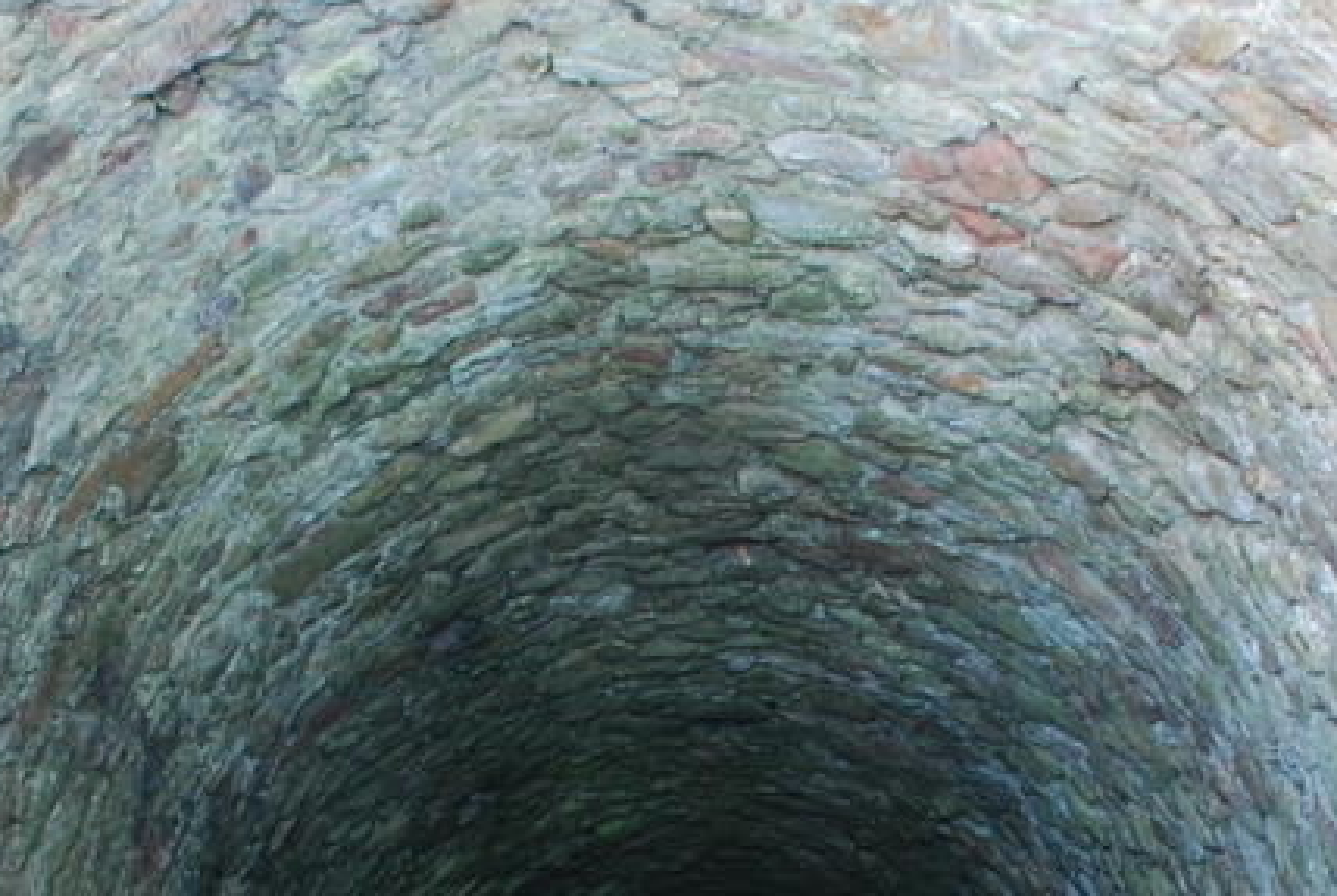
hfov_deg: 31.8
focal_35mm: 63
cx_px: 711
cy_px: 766
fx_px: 2344
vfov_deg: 21.3
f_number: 3.5
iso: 400
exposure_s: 1/6
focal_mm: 18
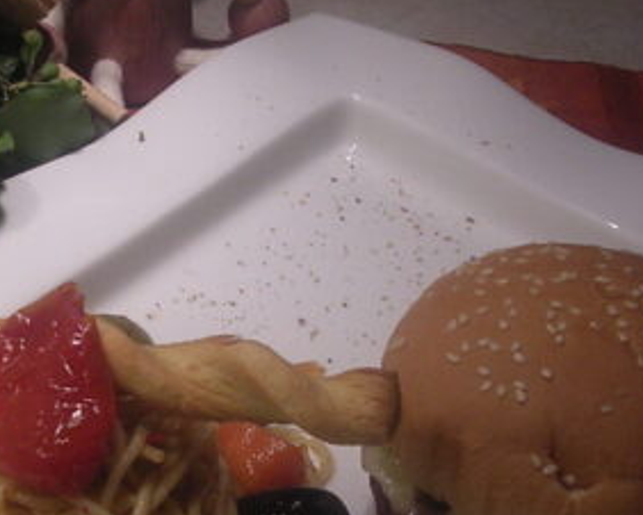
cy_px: 264
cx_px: 164
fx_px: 1923
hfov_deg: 18.9
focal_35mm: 101
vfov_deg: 15.3
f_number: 2.8
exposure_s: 1/64
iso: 100
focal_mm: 5.8
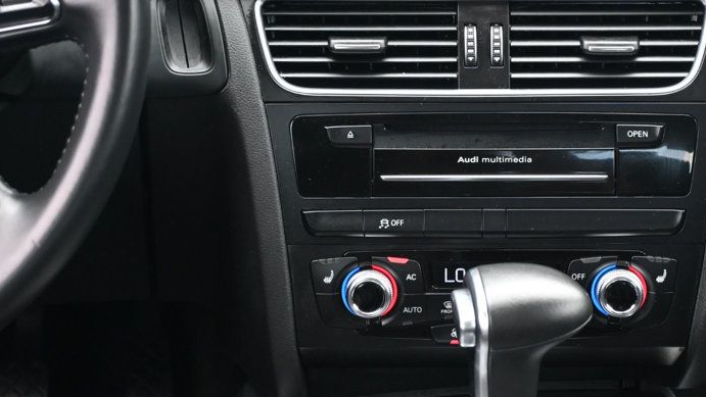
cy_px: 88
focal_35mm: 91
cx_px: 465
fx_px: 1700
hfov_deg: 23.4
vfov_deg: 13.3
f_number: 5.6
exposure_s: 1/125
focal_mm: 39
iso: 1250
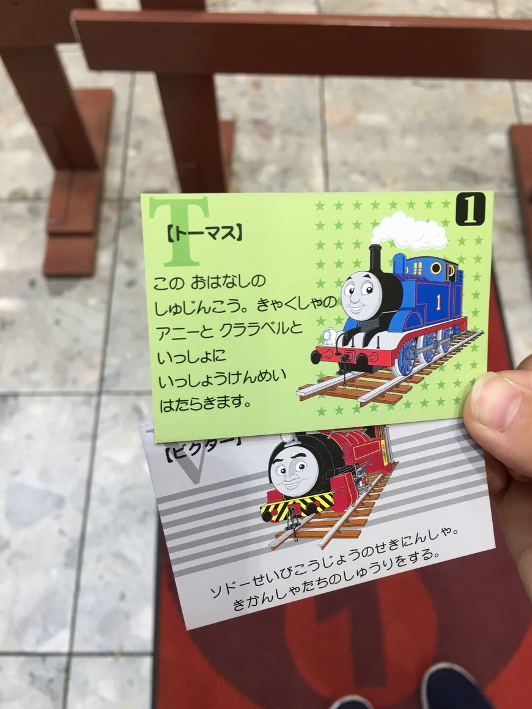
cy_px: 353
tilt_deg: -65.8
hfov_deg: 46.8
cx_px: 272
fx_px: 615
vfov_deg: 60.0
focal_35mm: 30
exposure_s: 1/40
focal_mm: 4.15
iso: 32
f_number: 2.2
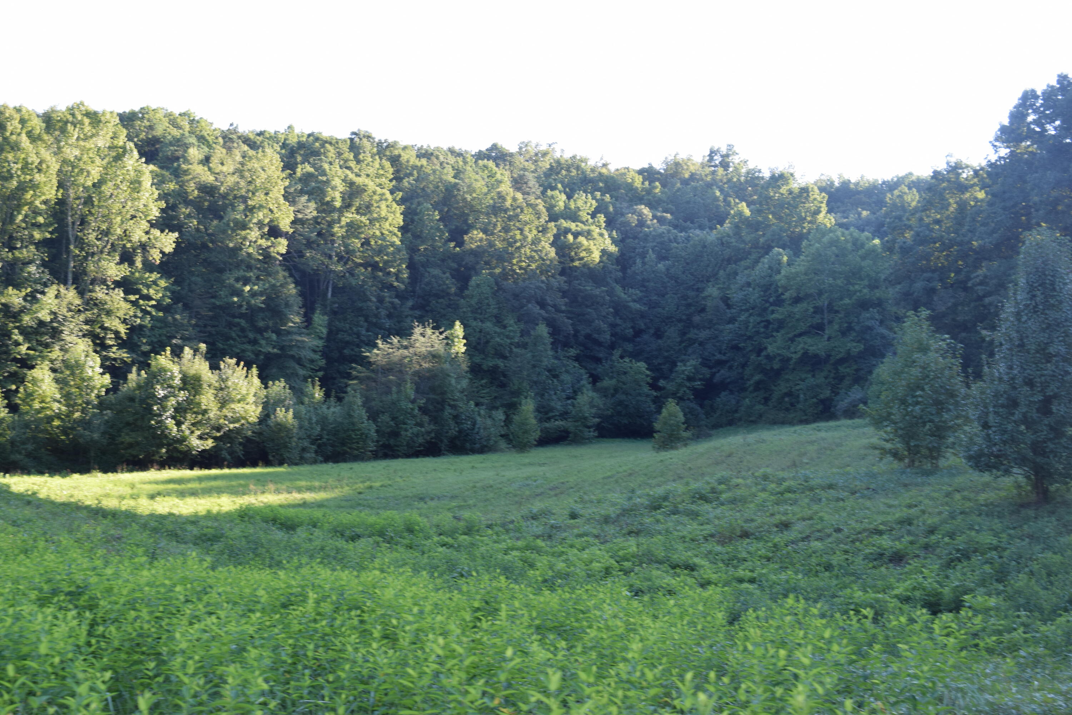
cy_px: 358
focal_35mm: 42
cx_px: 536
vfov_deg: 31.9
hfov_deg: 46.4
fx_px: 1251
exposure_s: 1/200
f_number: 7.1
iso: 400
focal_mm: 28
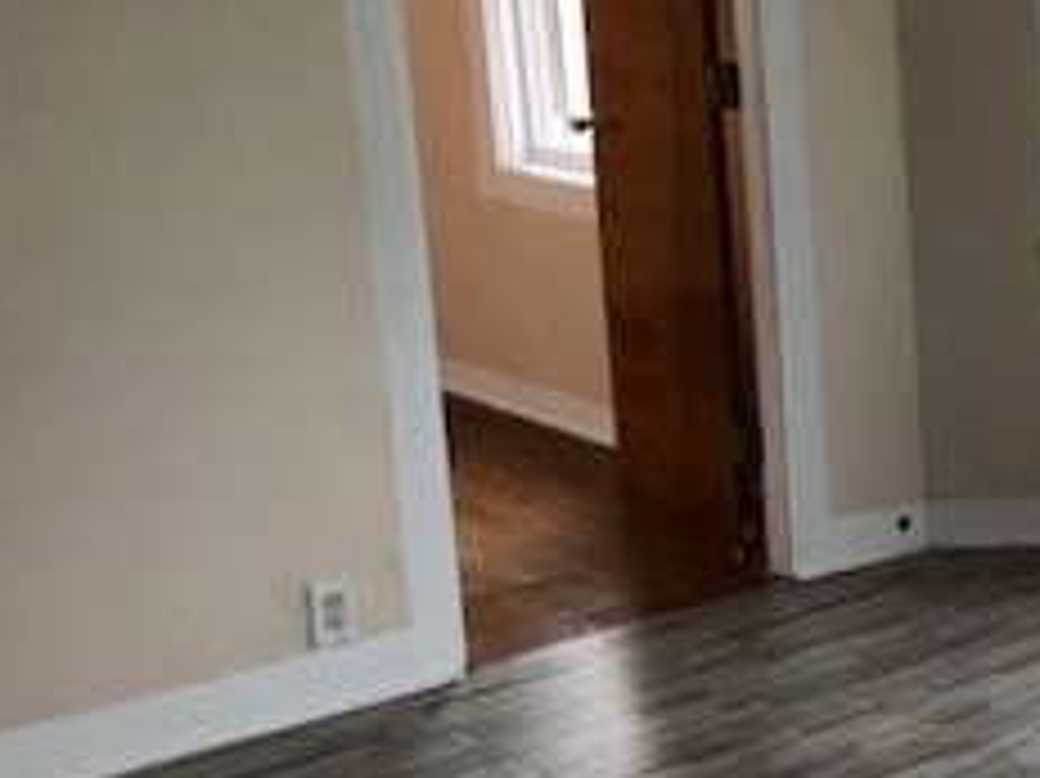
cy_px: 472
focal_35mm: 81
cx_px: 1195
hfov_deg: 22.5
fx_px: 2432
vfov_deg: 18.2
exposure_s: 1/40
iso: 25
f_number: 1.8
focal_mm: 3.99
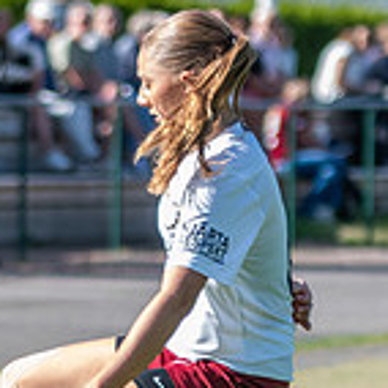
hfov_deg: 2.6
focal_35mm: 681
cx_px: -405
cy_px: 305
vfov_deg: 2.6
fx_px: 8636
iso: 500
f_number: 3.2
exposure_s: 1/2000
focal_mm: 105
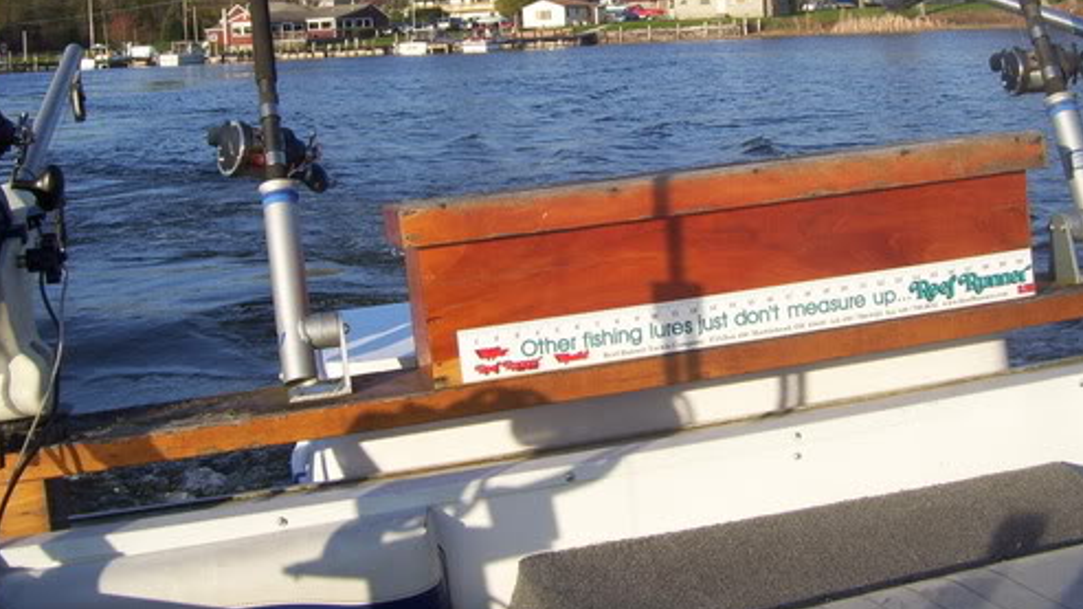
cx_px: 604
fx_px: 1464
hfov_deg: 40.5
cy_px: 130
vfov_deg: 23.2
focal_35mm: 51
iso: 80
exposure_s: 1/400
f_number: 4.8
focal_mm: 6
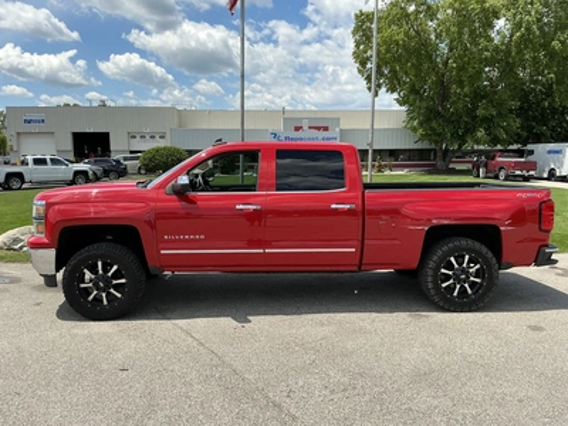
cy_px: 213
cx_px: 284
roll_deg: -0.2
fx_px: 459
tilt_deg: -6.6
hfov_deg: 63.4
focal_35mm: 28
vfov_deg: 49.7
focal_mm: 3
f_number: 1.8
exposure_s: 1/2058
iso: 25
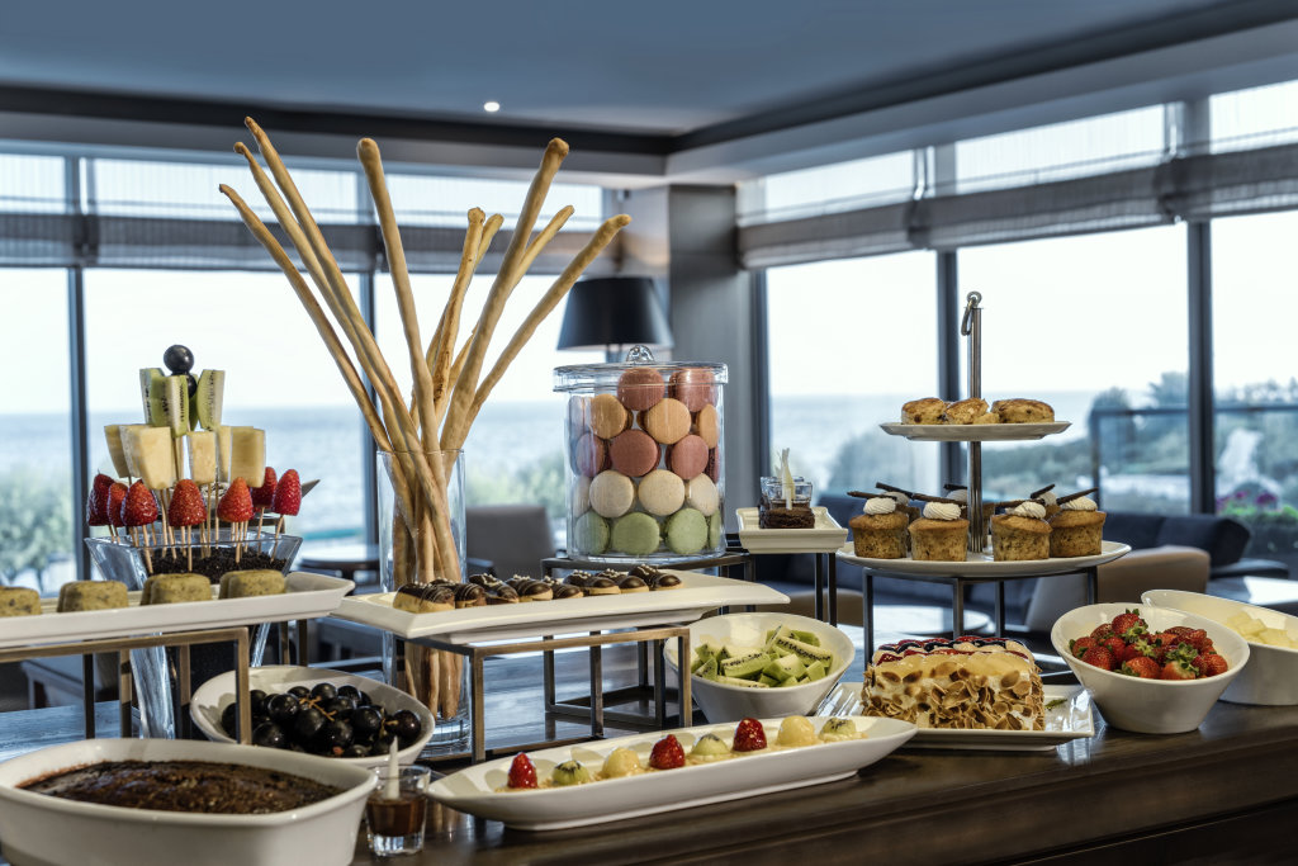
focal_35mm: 50
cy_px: 433
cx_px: 649
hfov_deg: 39.6
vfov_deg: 27.0
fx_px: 1803
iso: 100
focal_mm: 50
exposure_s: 1/10
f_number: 7.1
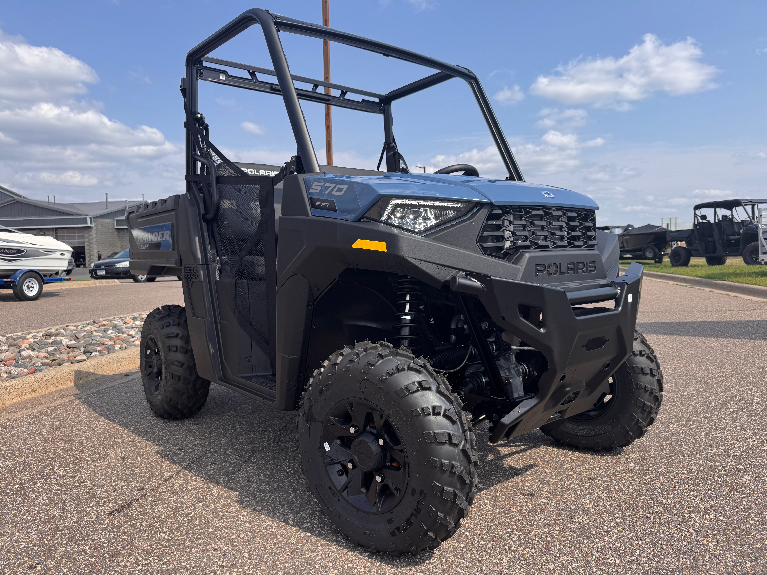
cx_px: 384
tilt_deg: -2.9
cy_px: 288
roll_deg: -0.1
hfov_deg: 71.6
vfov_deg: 56.8
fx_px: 532
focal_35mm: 24
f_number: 1.78
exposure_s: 1/4049
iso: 80
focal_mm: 6.76
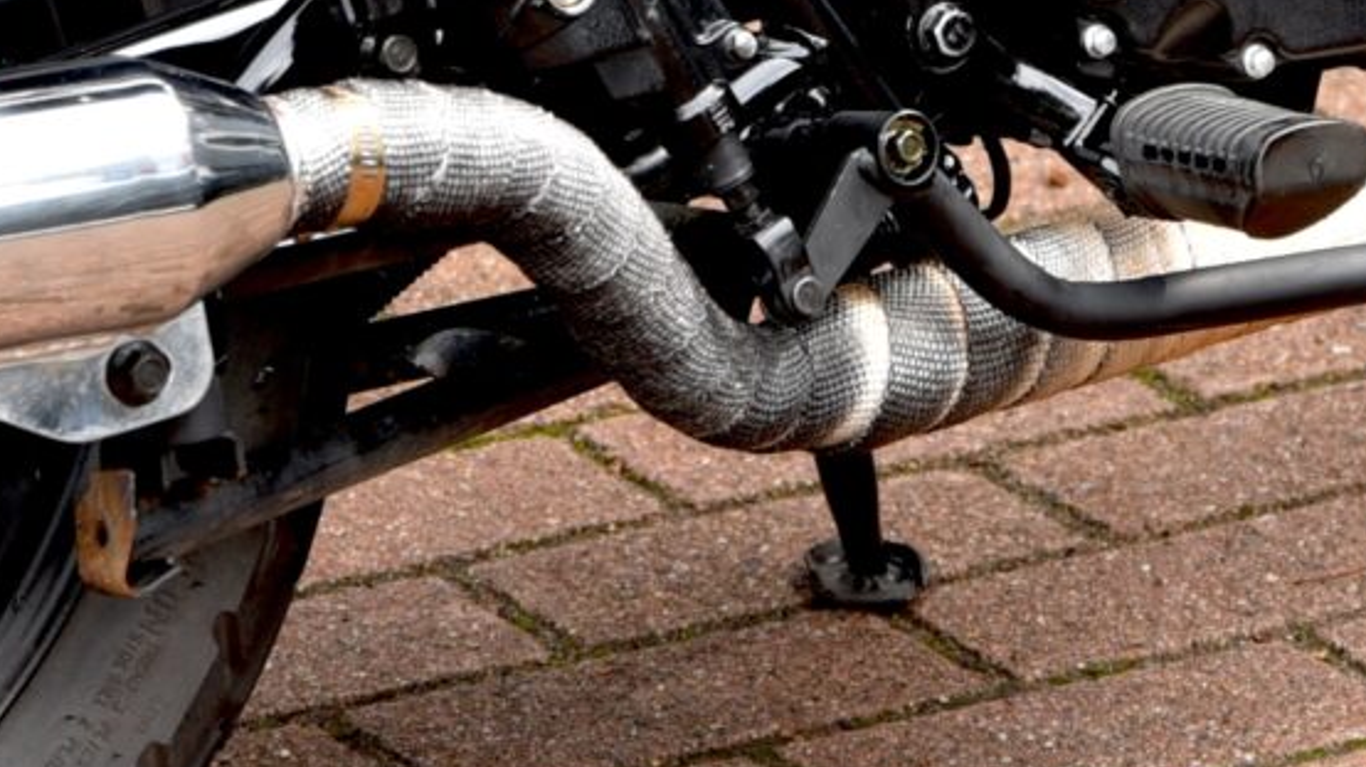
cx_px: 1008
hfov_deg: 6.8
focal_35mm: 315
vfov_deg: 3.8
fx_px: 11404
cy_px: -687
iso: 100
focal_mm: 65
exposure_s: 1/60
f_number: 4
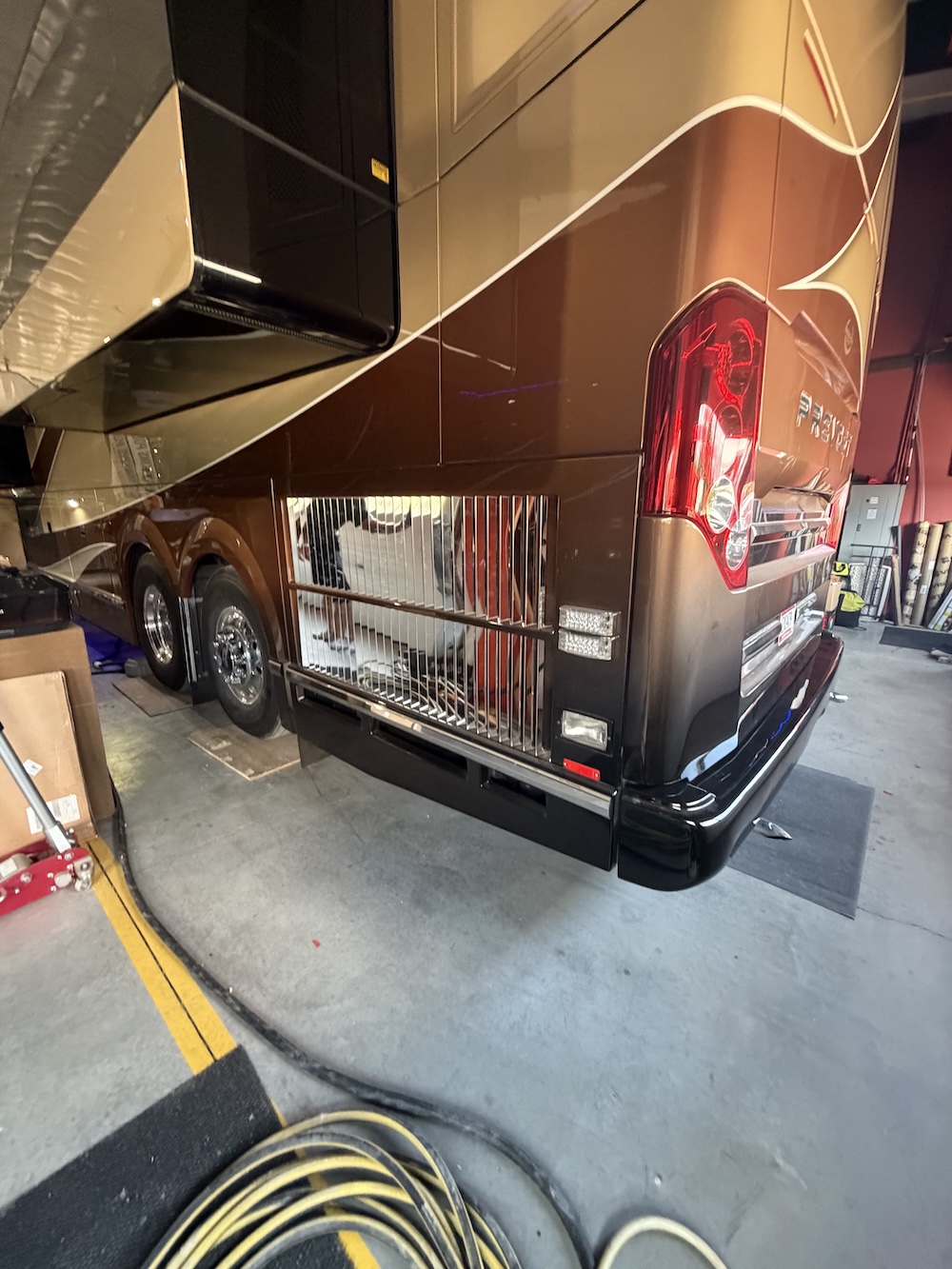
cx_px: 476
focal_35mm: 14
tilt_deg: -15.0
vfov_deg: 102.1
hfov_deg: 85.7
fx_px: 513
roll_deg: -1.9
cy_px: 634
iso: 500
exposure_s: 1/60
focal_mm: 2.22
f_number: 2.2
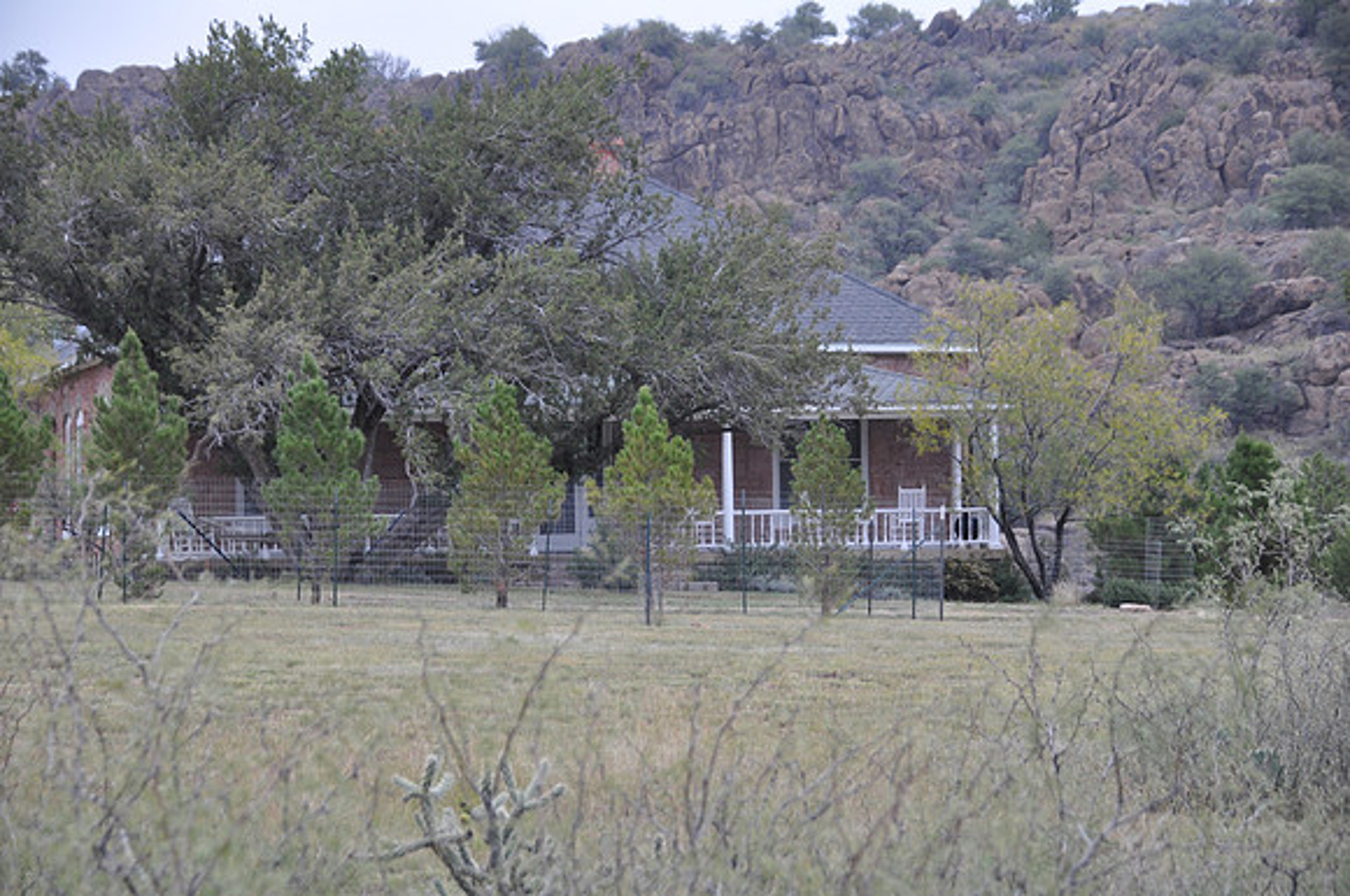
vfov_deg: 11.7
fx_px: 4381
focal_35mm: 117
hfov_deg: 17.5
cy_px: 448
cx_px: 675
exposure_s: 1/125
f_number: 5.6
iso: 360
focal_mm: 78
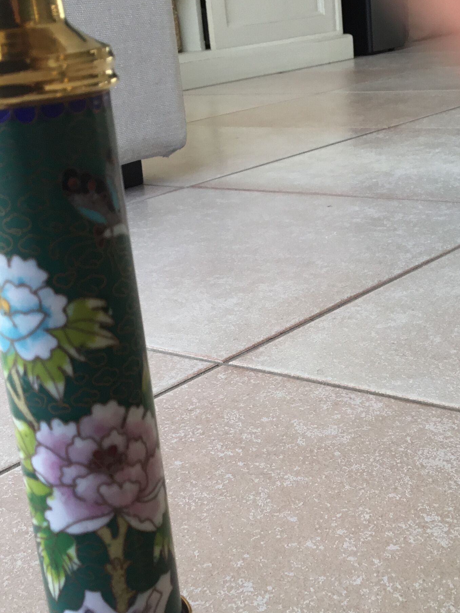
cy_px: 370
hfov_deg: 26.0
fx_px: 992
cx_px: 277
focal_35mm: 56
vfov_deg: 34.2
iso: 25
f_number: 2.4
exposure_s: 1/100
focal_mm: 3.3
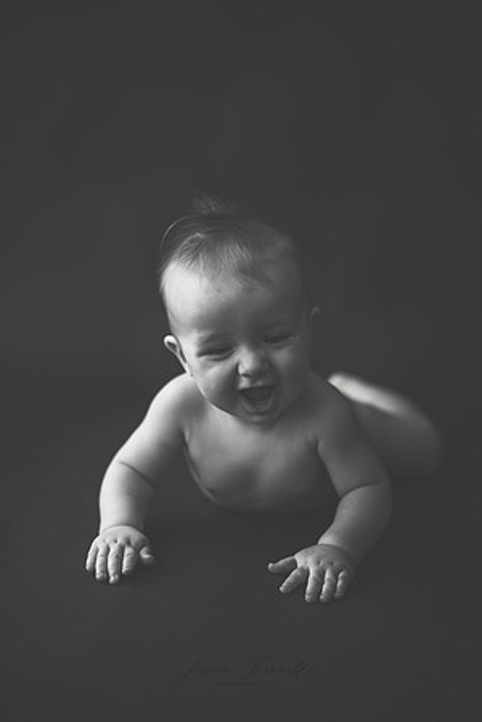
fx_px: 1004
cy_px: 361
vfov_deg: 39.6
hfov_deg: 27.0
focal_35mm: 50
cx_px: 241
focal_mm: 50
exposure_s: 1/500
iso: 500
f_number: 2
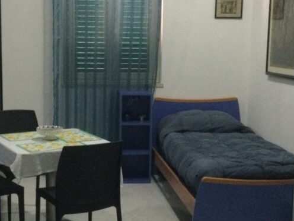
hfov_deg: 30.2
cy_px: 104
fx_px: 544
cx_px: 128
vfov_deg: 22.9
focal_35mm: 64
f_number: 2.4
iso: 500
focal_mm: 3.3
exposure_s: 1/17
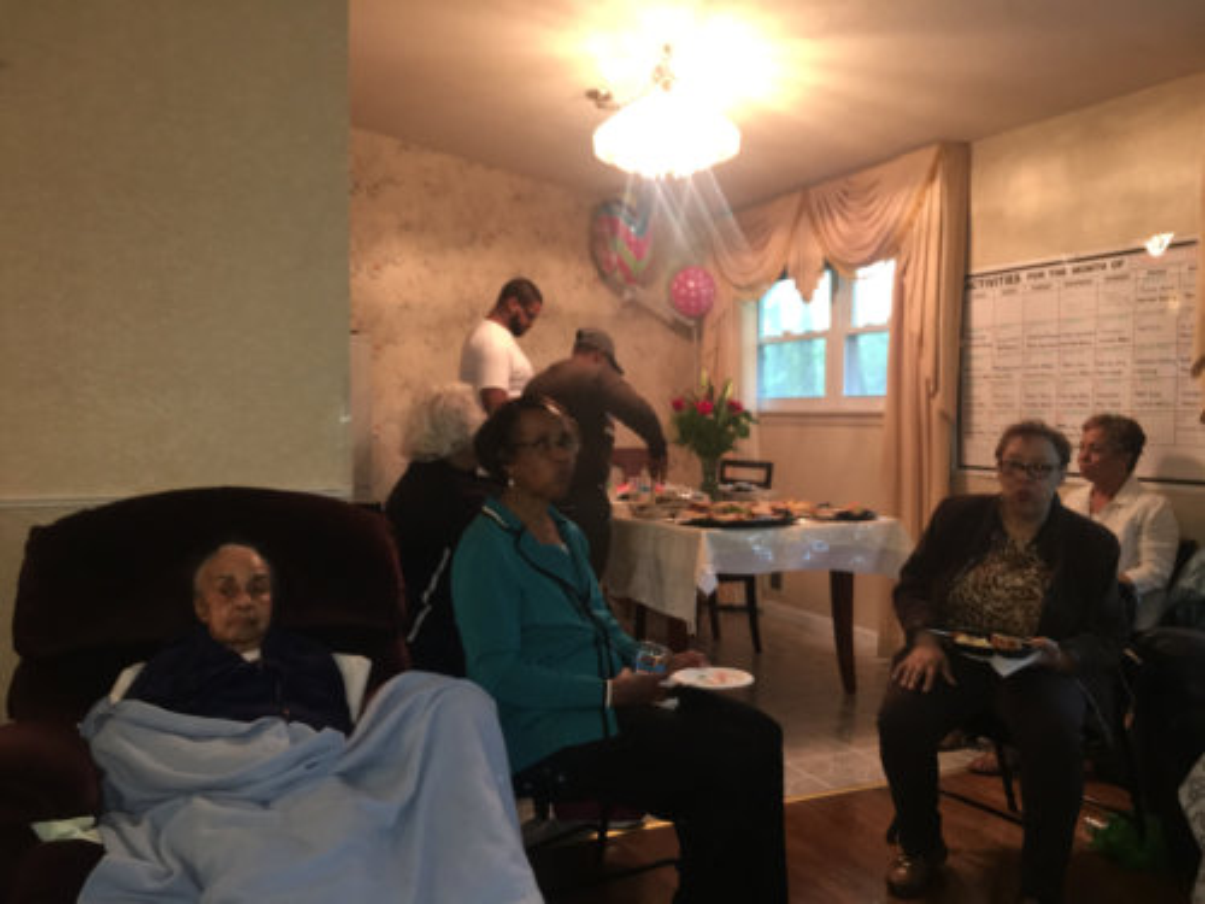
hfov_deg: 61.7
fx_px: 1010
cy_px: 452
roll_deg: -0.4
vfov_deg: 48.2
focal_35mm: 29
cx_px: 602
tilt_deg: -2.5
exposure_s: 1/17
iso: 160
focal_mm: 4.15
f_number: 2.2
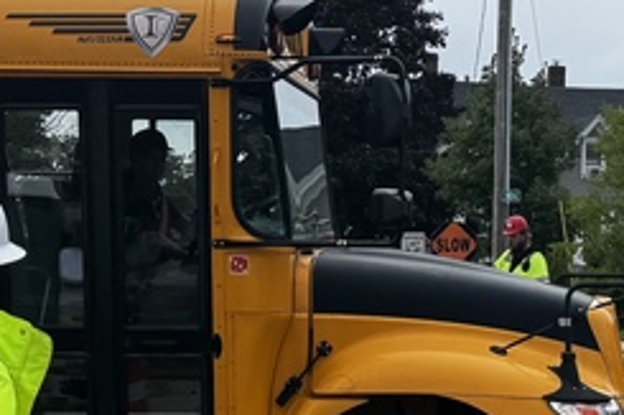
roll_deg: -0.2
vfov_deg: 13.3
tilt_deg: +2.7
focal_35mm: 102
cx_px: 395
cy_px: 397
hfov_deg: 20.0
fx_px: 1767
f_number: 1.78
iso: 80
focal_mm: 6.76
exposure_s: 1/1923
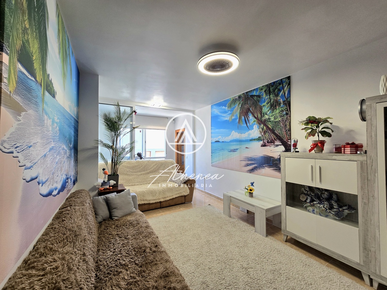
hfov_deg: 106.2
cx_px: 194
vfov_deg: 89.9
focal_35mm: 13
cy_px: 145
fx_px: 145
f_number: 2.2
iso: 64
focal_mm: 2.2
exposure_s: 1/101
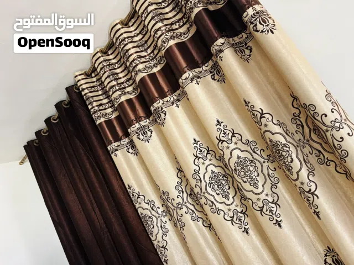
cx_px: 177
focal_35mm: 26
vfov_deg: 53.1
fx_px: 266
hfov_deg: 67.3
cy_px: 132
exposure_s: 1/60
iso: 250
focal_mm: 5.7
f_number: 1.5
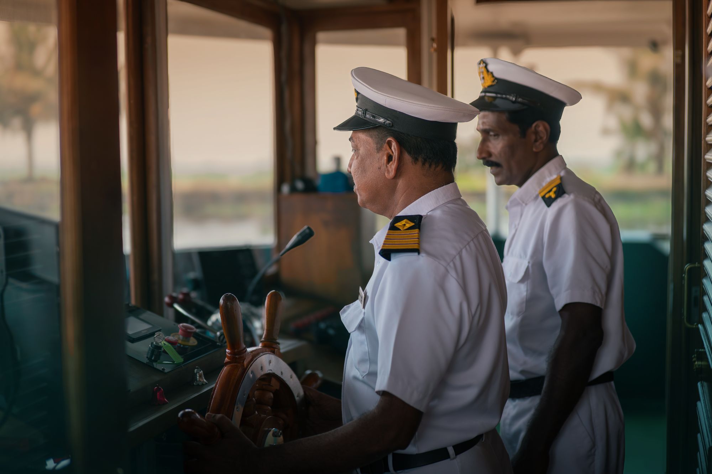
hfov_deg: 39.6
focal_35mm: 50
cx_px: 356
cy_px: 237
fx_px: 989
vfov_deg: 27.0
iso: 1000
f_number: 2
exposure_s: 1/1250
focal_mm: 50
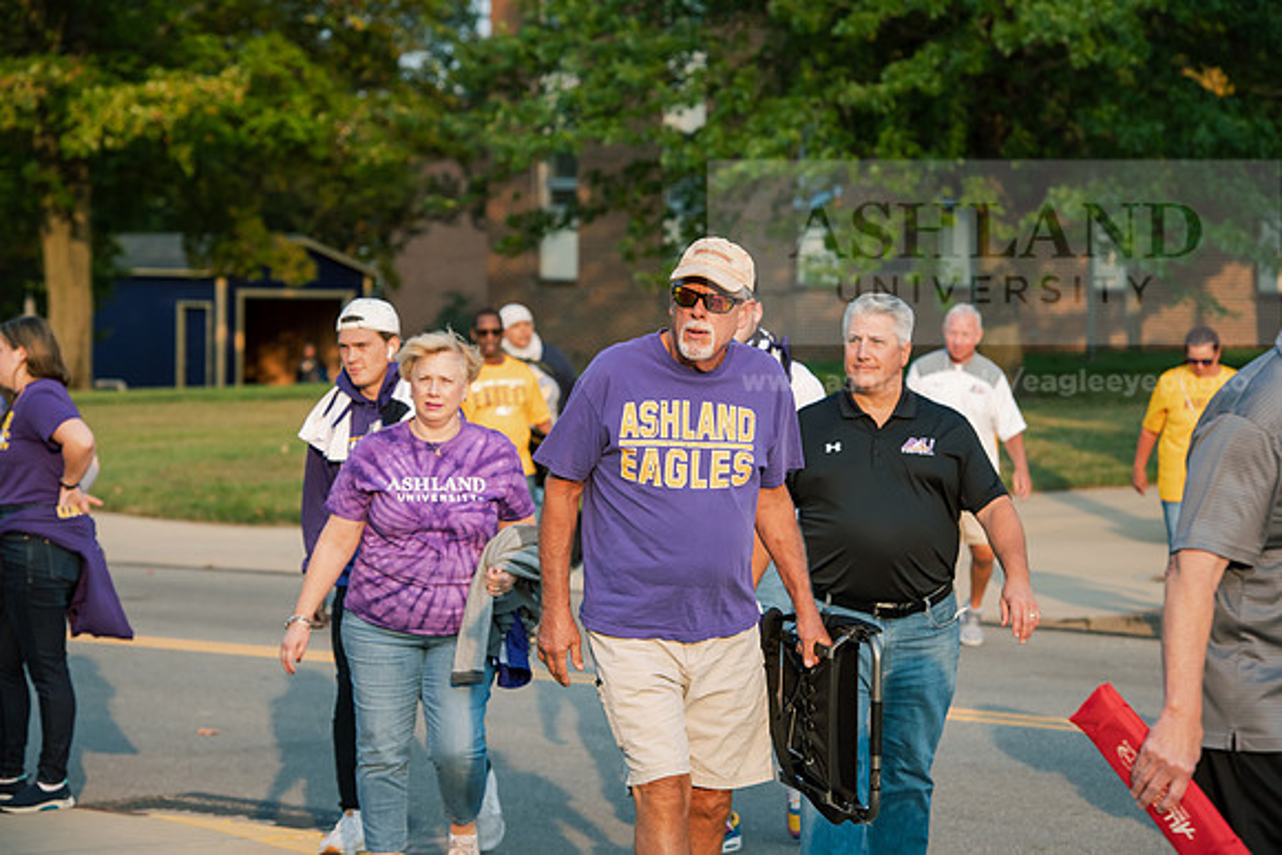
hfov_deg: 16.4
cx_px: 641
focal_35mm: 125
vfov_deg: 11.0
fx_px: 4452
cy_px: 428
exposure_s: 1/640
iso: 400
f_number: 5.6
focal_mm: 125
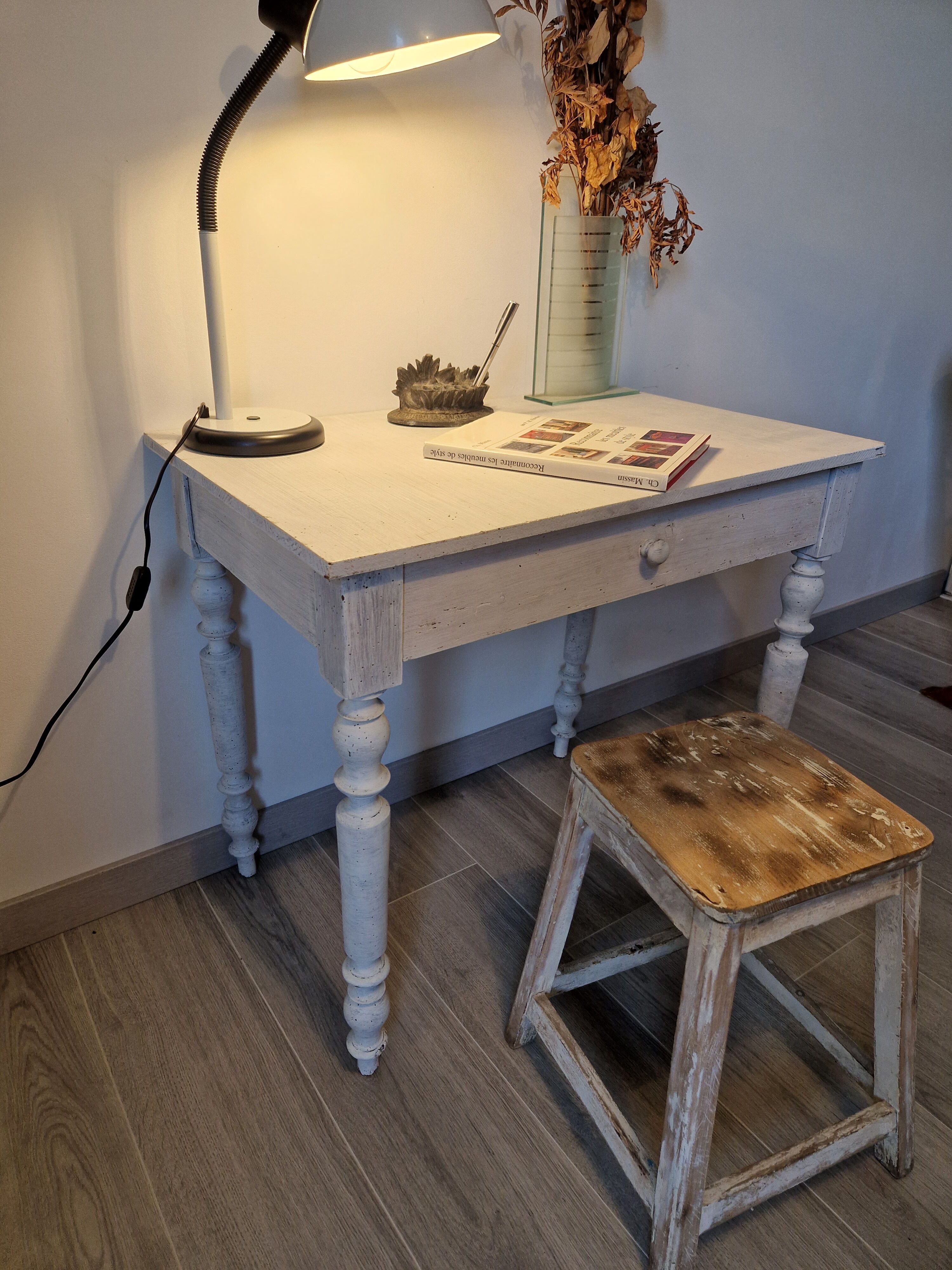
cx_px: 476
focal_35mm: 23
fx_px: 843
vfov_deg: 73.9
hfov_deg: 58.9
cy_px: 635
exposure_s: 1/180
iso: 125
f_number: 1.8
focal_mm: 5.4
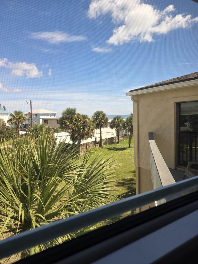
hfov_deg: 58.9
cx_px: 99
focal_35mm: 23
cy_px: 132
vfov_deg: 73.9
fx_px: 175
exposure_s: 1/1480
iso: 80
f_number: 1.7
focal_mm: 6.25
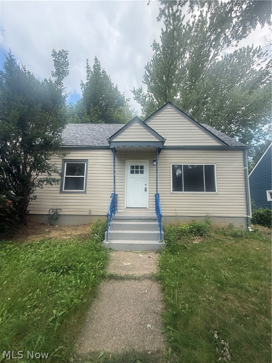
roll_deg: -1.0
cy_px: 182
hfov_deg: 85.7
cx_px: 136
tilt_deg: +7.9
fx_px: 147
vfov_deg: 102.1
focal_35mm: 14
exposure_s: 1/468
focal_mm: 2.22
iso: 64
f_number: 2.2
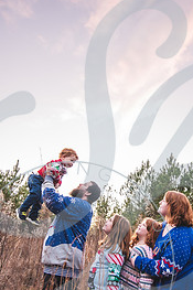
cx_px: 121
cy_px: 180
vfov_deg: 72.6
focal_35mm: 24
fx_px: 193
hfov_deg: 52.5
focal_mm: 14
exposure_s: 1/320
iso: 500
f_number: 2.8
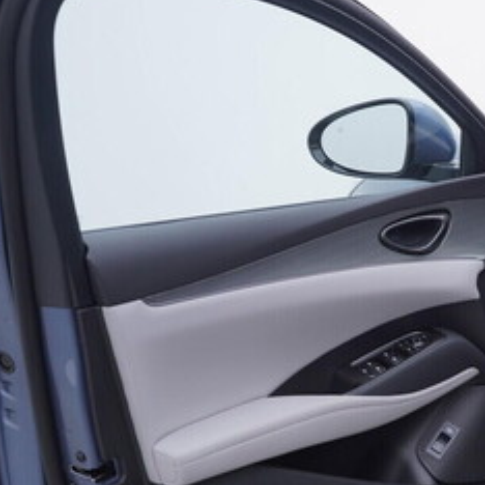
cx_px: 539
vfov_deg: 23.9
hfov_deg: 22.6
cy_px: 306
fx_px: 1141
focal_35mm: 72
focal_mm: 24
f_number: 3.5
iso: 125
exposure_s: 1/60
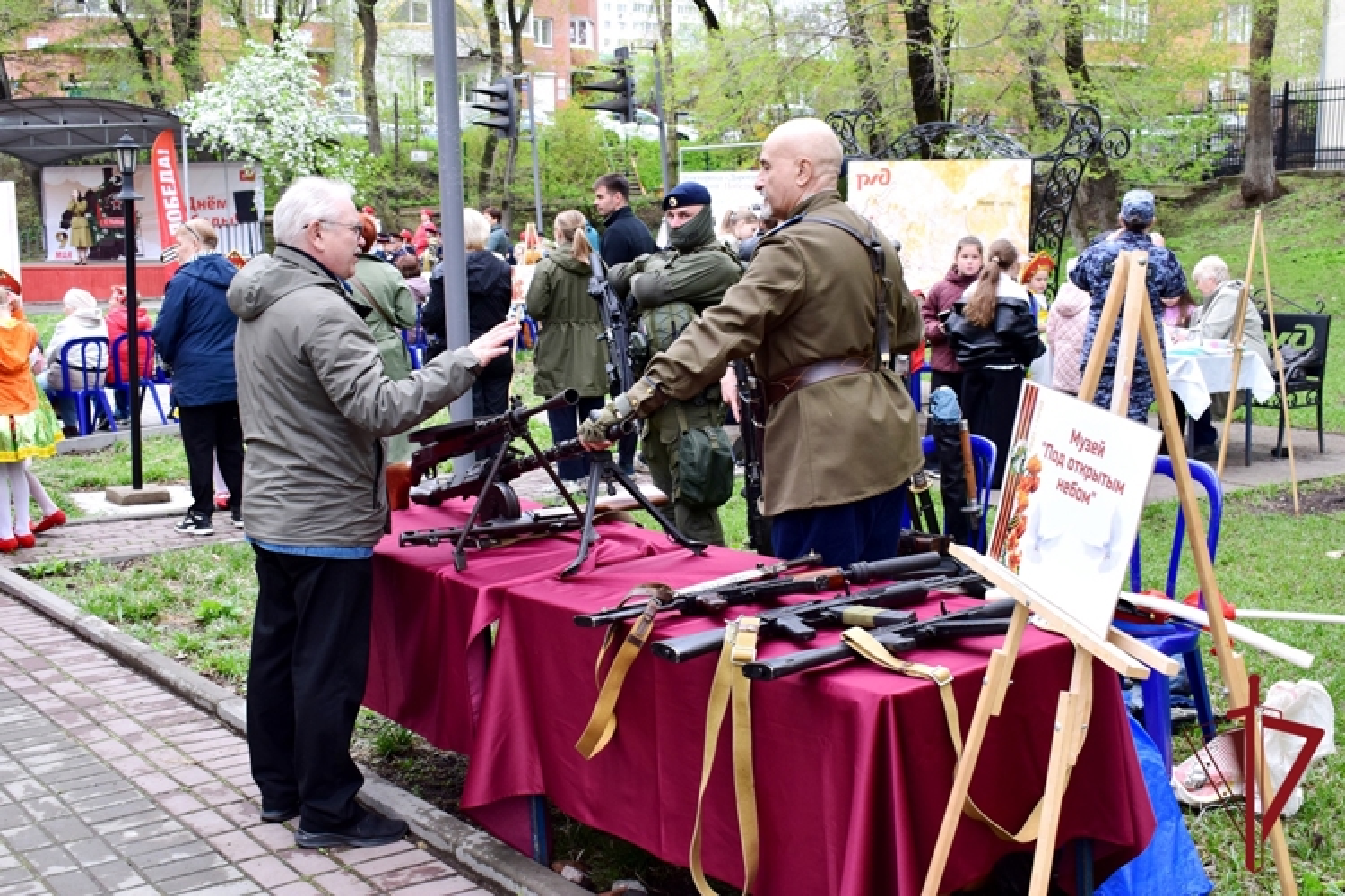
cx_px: 672
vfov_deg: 30.8
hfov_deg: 45.0
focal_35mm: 44
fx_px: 1625
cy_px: 448
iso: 640
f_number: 8
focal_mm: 29
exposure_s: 1/250
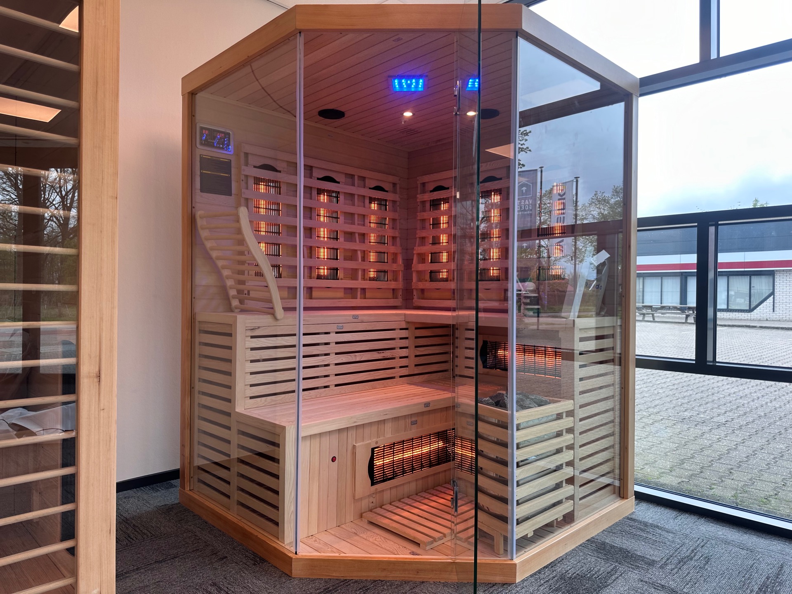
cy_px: 297
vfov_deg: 56.8
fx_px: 549
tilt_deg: -0.7
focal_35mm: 24
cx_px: 396
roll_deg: -0.4
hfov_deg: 71.6
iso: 64
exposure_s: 1/100
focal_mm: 6.86
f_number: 1.78
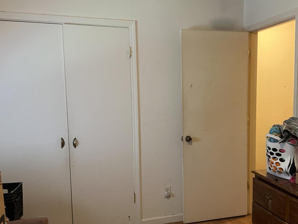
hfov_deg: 51.0
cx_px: 178
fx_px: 310
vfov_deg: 39.6
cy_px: 123
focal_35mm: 36
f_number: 1.5
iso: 500
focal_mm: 5.7
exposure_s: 1/60
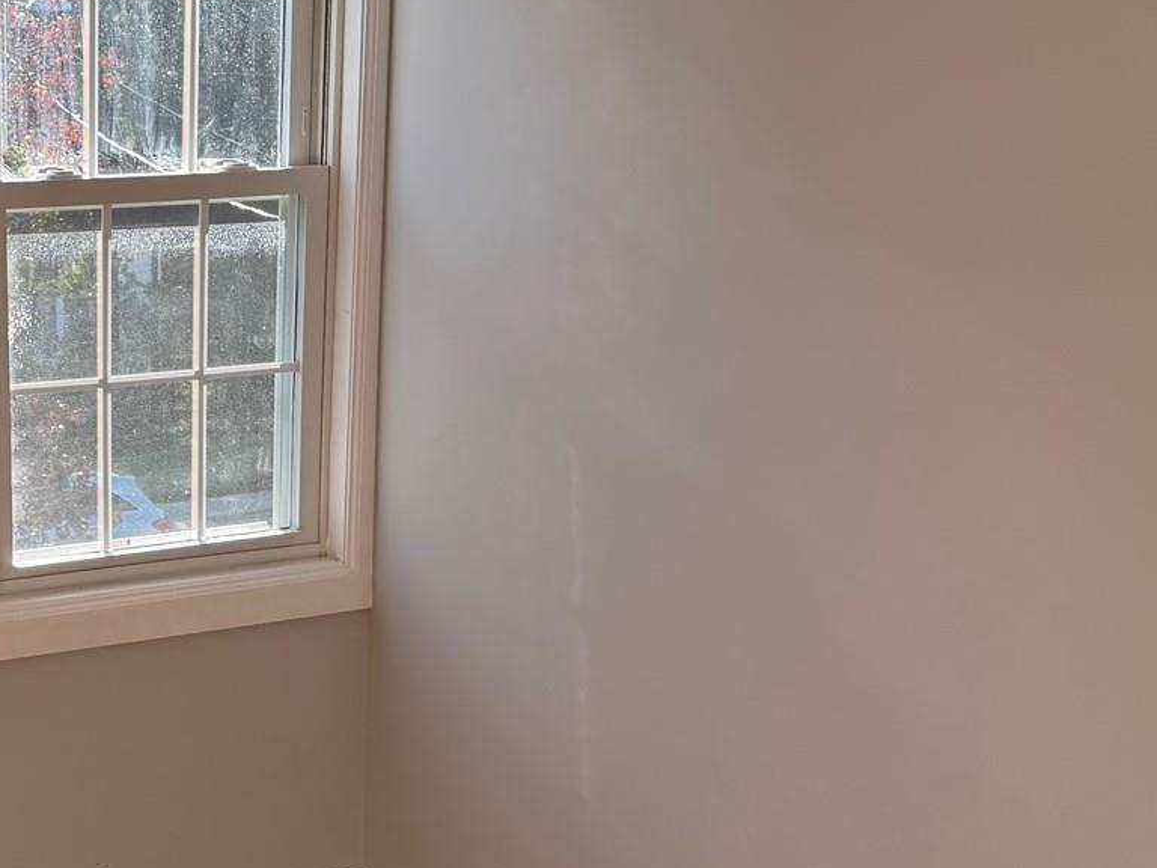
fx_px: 2139
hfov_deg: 28.4
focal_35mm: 64
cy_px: 755
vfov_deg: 22.5
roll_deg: +0.6
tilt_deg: -14.0
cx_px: 0
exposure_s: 1/689
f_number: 1.78
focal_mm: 6.76
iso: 100
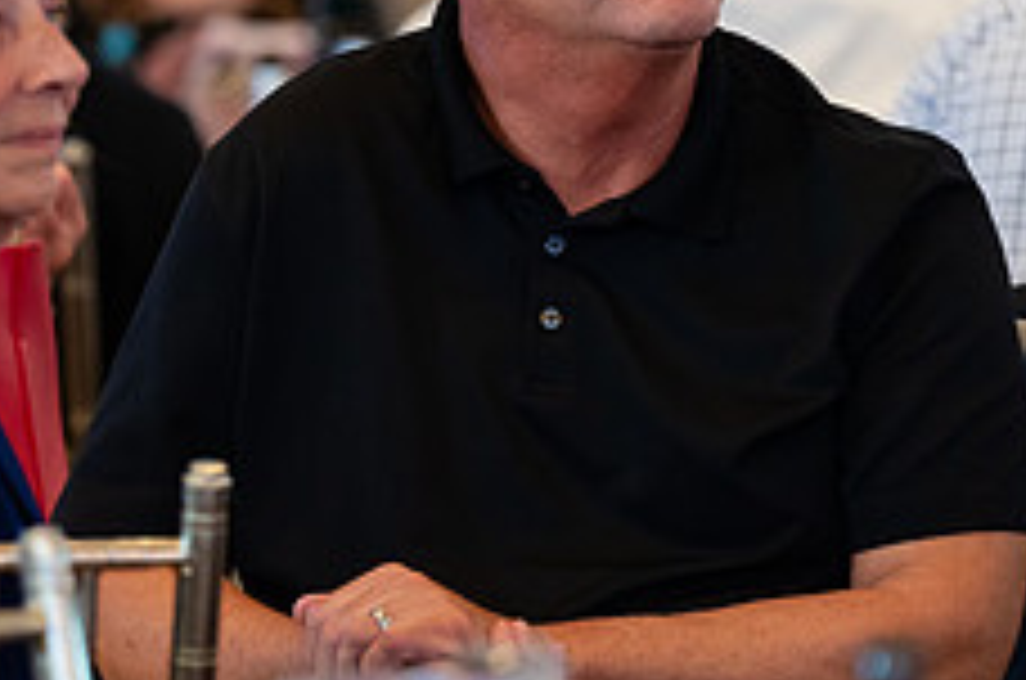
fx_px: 15045
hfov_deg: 3.9
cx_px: 513
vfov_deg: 2.6
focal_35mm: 529
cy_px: 117
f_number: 3.2
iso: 1250
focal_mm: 200
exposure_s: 1/125
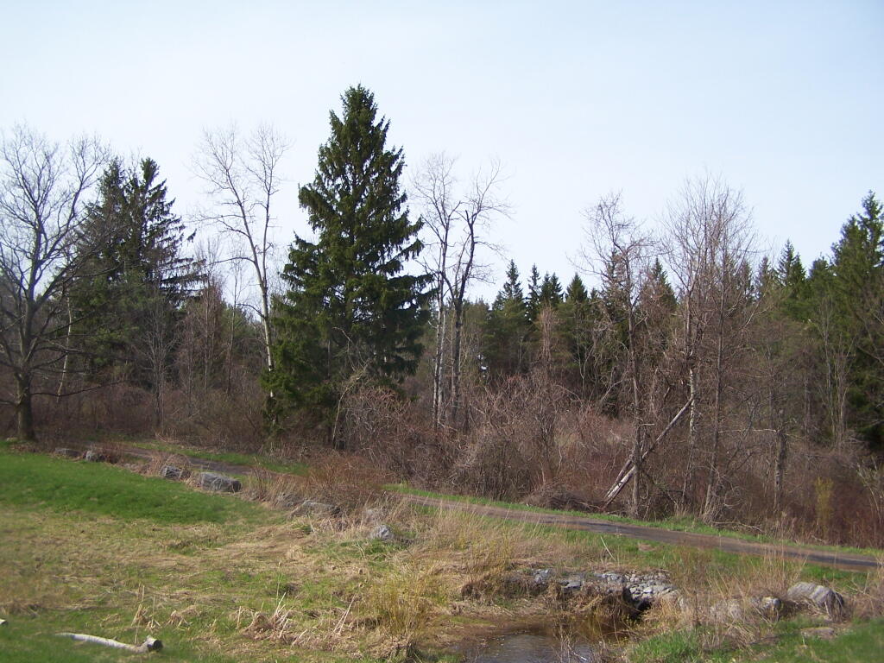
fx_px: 970
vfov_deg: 37.7
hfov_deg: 49.0
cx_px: 442
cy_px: 332
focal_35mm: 38
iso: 80
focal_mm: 6.3
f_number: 2.8
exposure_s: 1/1000
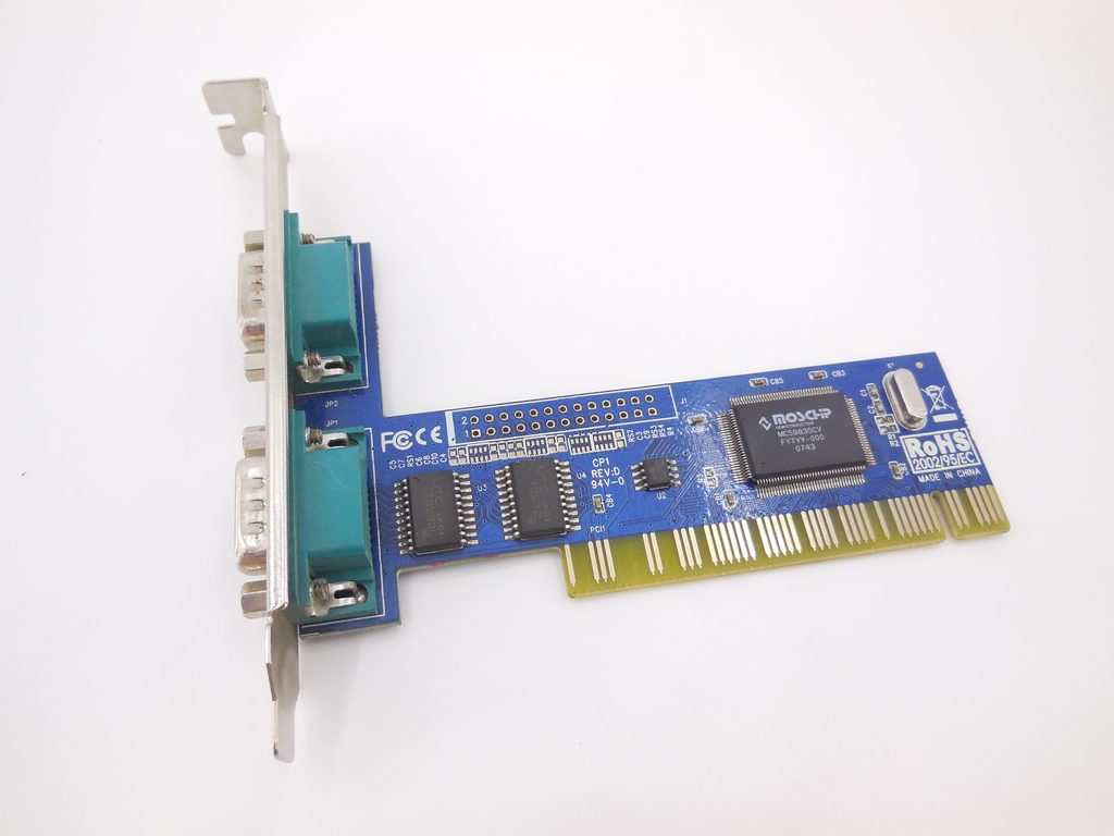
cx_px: 557
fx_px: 805
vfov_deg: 54.9
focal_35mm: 25
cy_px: 418
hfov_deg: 69.4
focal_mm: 4.5
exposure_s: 1/50
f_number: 3.1
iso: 125
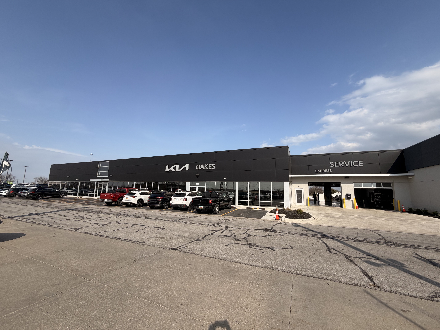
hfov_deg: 102.1
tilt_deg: +6.6
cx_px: 220
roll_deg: -1.1
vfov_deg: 85.7
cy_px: 165
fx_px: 178
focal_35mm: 14
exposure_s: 1/955
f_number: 2.2
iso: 20
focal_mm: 2.22
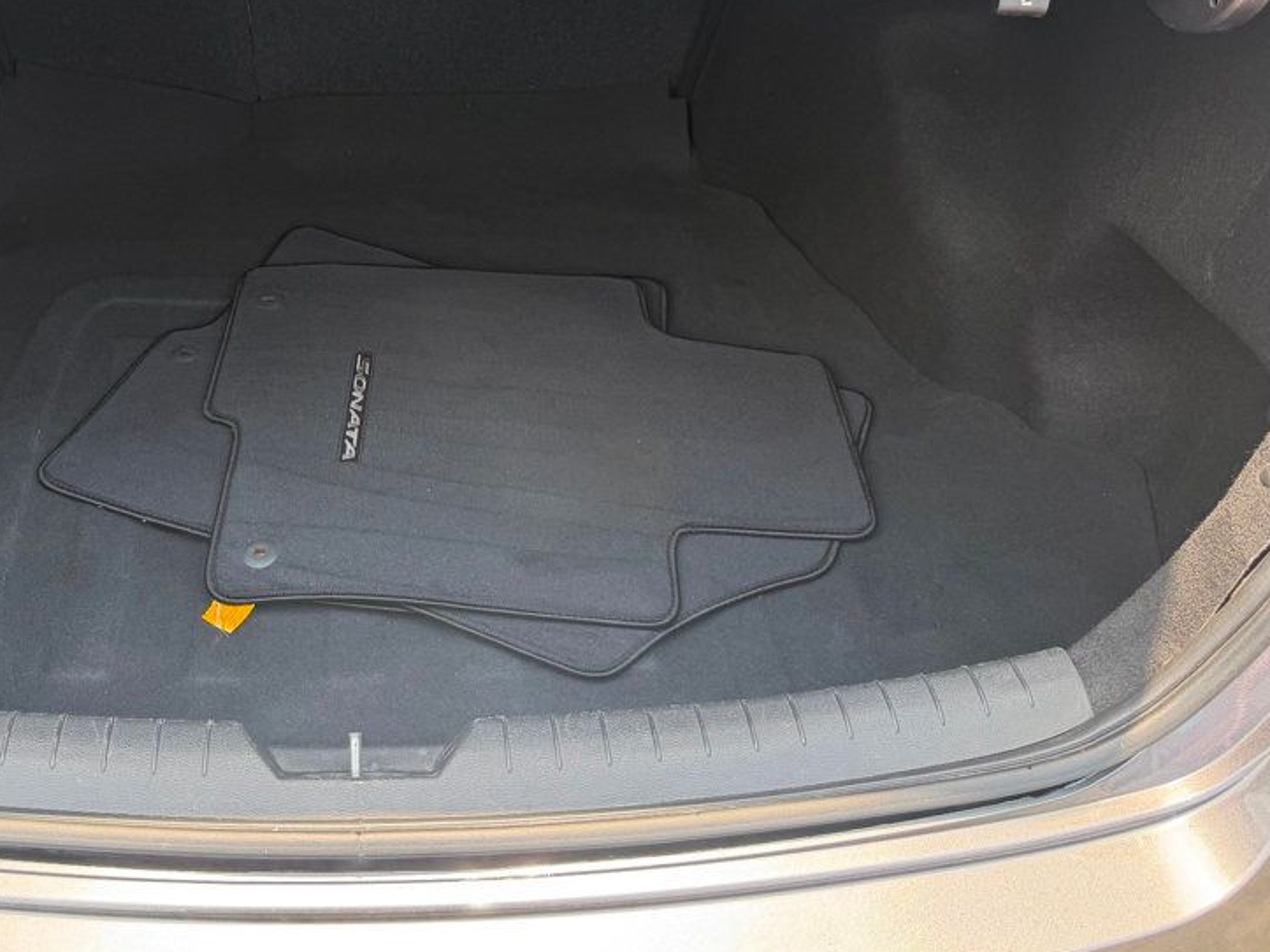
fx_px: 1247
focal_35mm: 34
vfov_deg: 41.6
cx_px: 385
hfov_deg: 52.5
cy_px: 385
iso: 100
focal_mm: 6.76
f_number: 1.78
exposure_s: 1/353
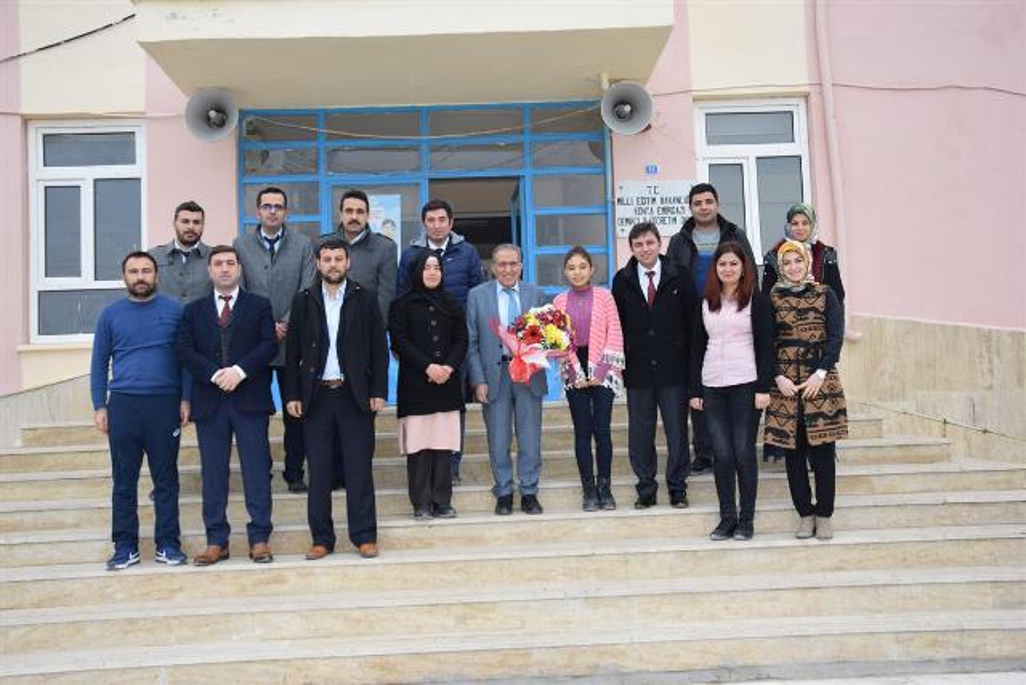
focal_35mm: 38
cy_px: 342
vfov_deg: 35.5
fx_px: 1069
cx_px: 513
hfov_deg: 51.3
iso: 320
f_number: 5.6
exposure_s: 1/125
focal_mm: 25
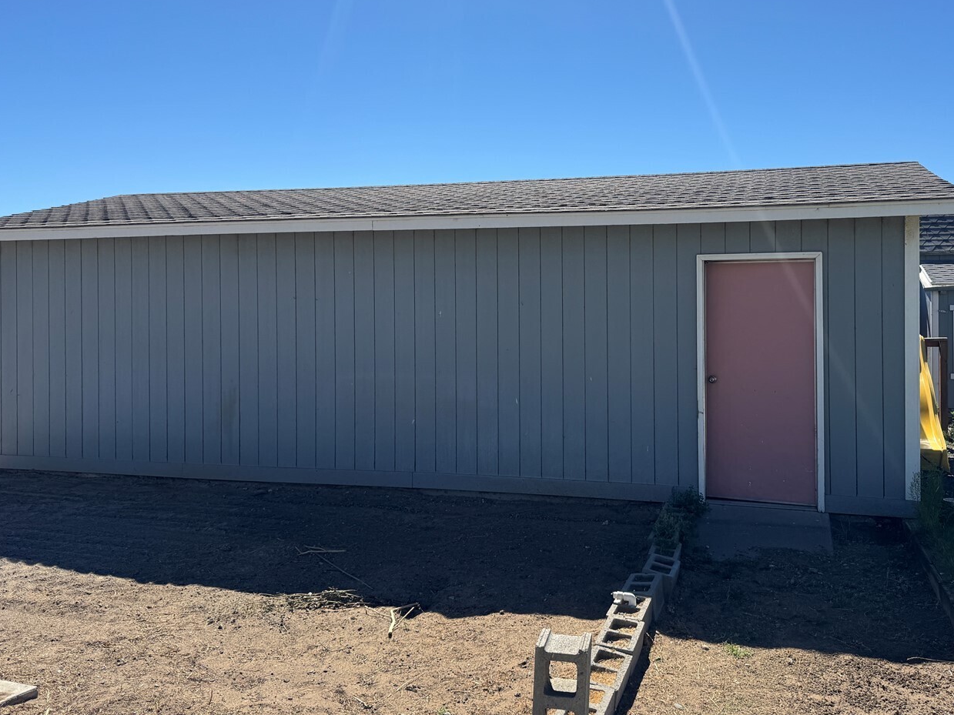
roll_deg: +0.4
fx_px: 854
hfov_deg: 58.0
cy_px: 303
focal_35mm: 31
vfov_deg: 45.3
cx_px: 561
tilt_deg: -0.3
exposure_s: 1/4608
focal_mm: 6.76
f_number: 1.78
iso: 80
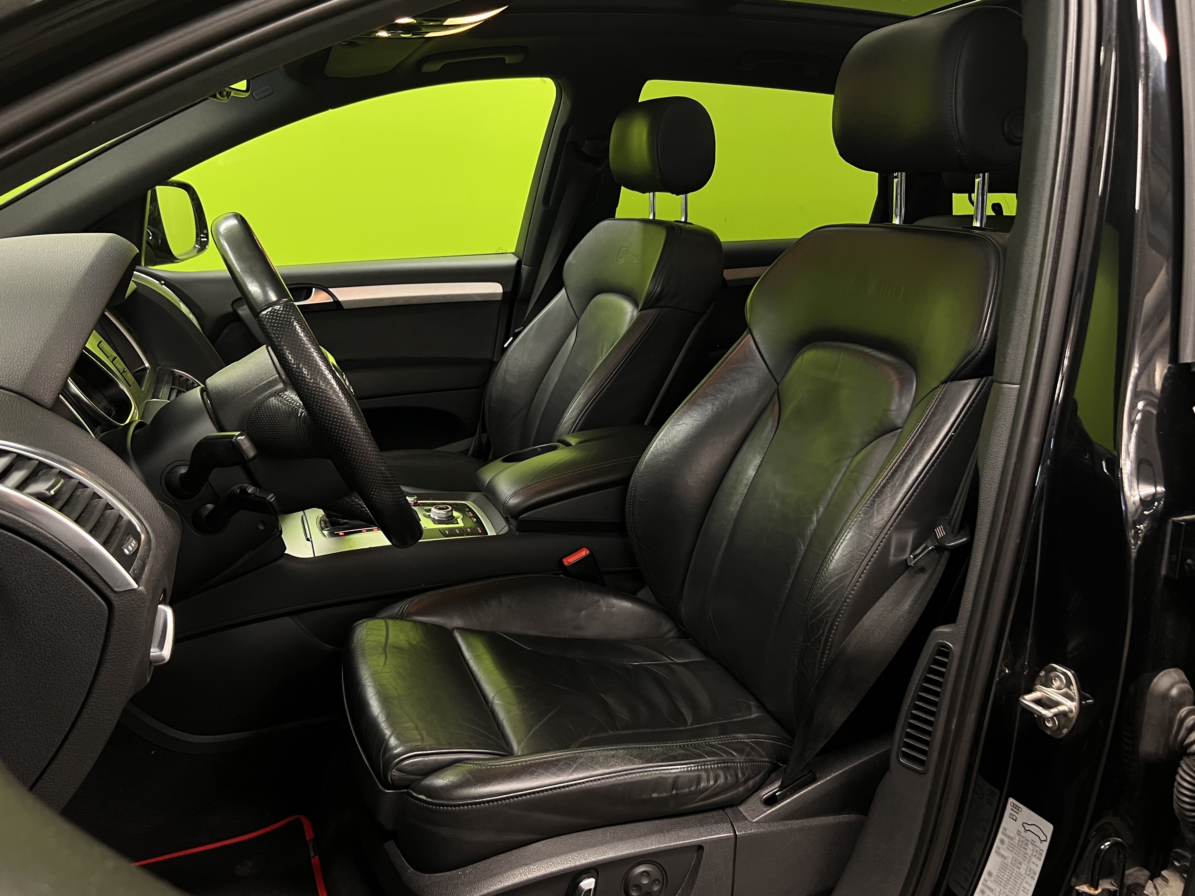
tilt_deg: -16.3
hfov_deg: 65.3
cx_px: 597
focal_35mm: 27
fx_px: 932
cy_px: 464
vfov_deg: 51.3
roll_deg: -0.6
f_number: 1.5
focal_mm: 5.7
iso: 200
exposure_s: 1/50
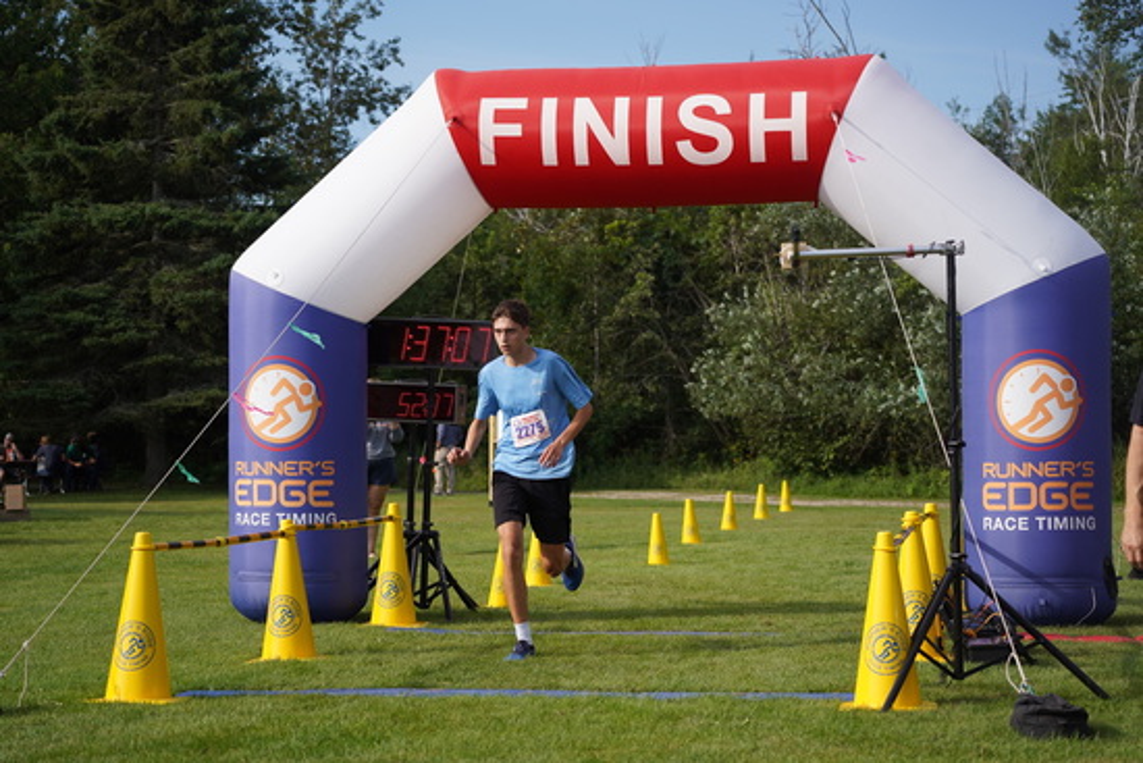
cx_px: 572
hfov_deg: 24.8
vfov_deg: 16.7
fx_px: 2604
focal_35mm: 82
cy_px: 382
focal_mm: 82
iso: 160
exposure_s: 1/1000
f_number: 4.5
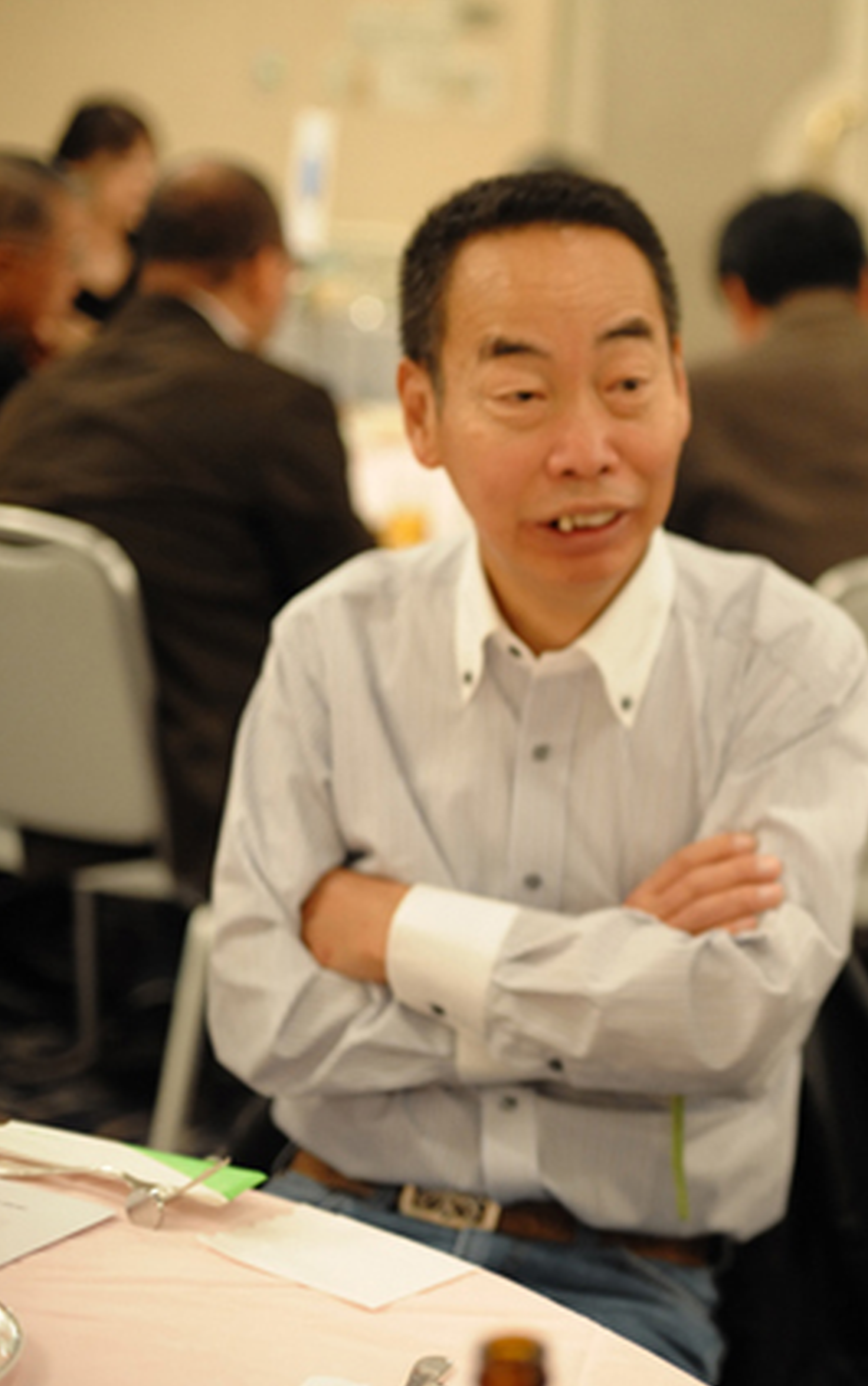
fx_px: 2909
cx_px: 1028
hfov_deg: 16.3
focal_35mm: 77
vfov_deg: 26.8
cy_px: 695
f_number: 2.8
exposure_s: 1/100
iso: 1800
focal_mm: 50
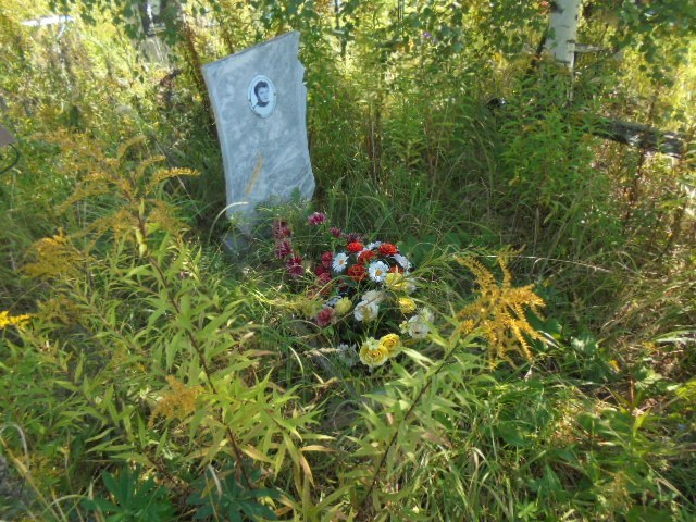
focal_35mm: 26
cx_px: 348
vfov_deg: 53.1
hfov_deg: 67.3
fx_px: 523
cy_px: 261
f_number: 3.5
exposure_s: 1/125
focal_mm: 4.6
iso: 100
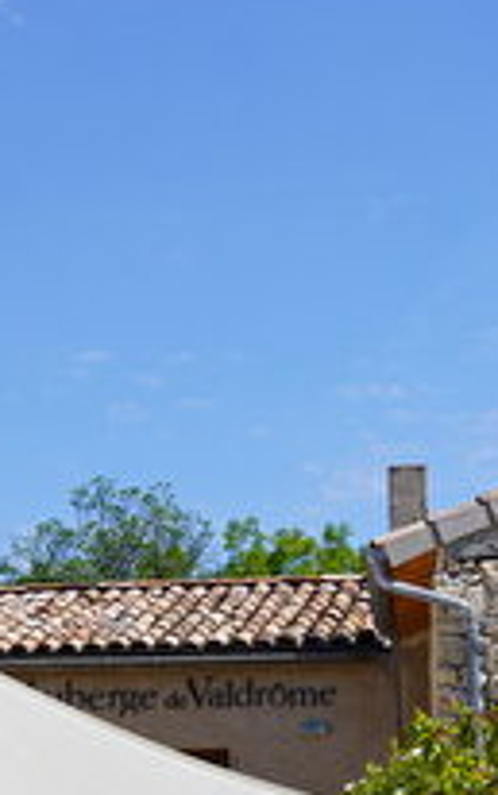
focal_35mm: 110
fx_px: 2384
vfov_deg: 18.2
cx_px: 293
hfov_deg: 11.9
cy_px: 888
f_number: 10
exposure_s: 1/200
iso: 100
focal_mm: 19
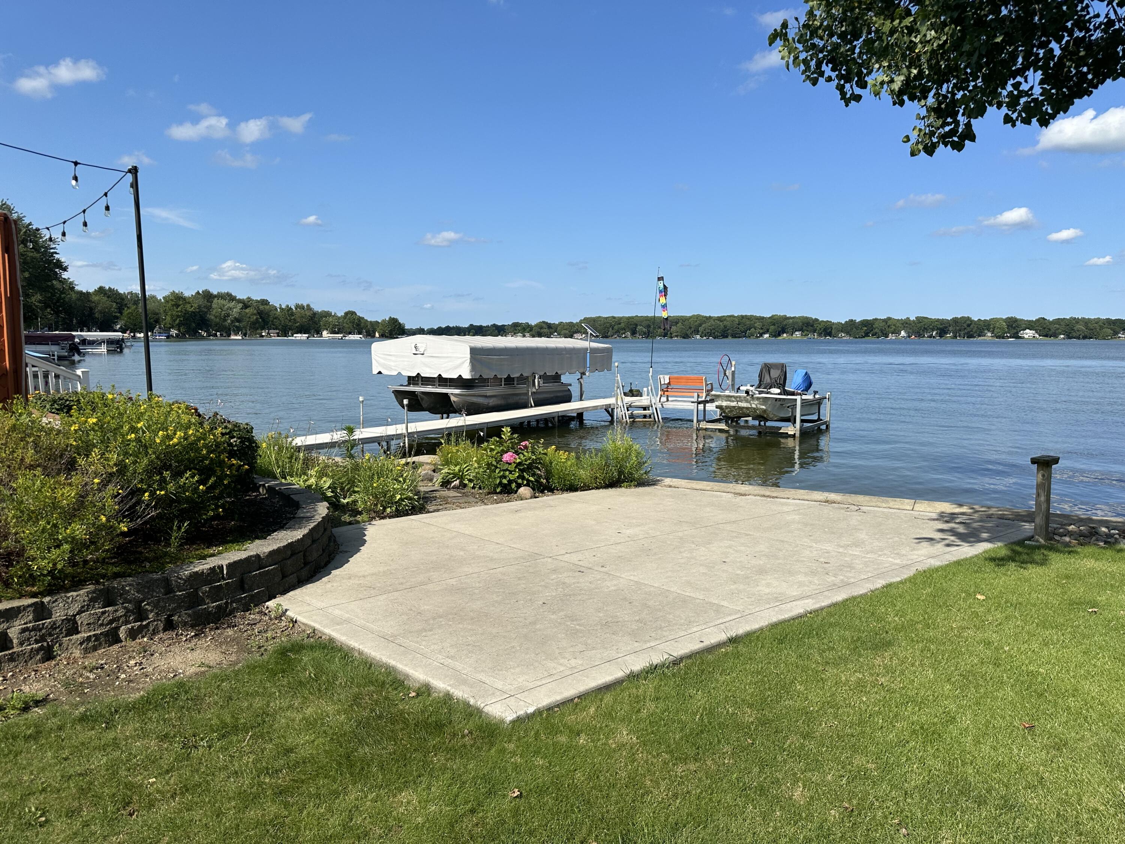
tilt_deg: -6.6
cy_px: 422
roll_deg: -0.4
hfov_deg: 71.6
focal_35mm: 24
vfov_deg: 56.8
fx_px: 780
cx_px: 562
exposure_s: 1/5525
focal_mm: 6.86
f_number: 1.78
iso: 80
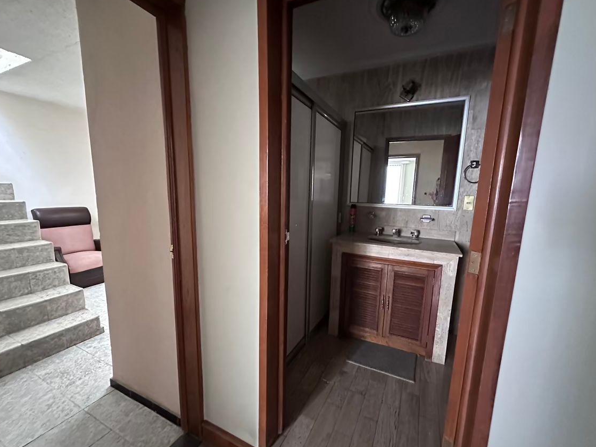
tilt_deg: -9.9
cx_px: 303
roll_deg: -0.9
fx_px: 258
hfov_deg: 98.2
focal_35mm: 15
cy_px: 233
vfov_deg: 81.7
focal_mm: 2.22
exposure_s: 1/42
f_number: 2.2
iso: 1250
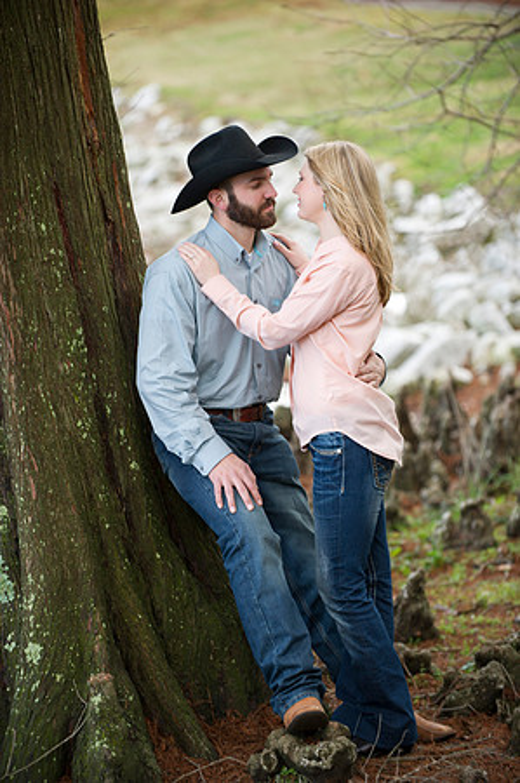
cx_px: 260
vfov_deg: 14.7
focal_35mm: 140
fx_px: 3040
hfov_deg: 9.8
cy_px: 392
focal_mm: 140
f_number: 2.8
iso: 250
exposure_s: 1/160
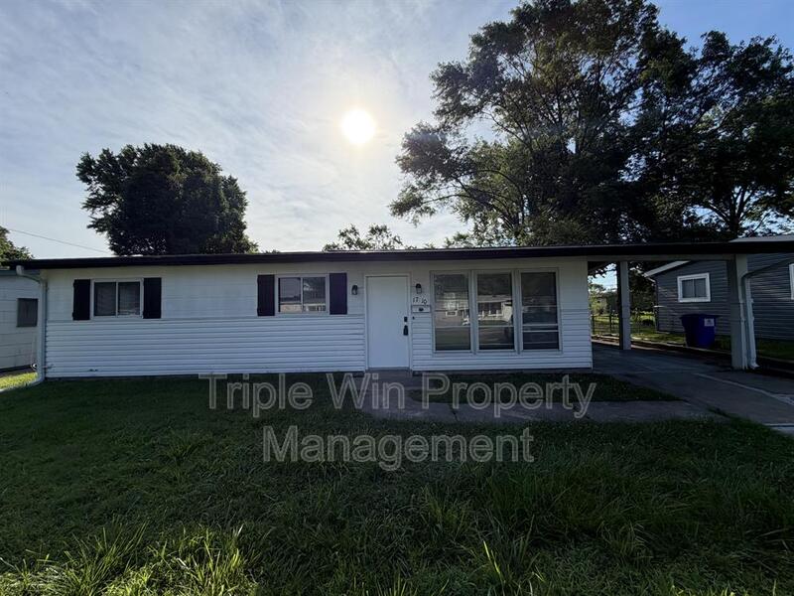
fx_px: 321
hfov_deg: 102.1
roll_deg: +0.3
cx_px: 397
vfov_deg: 85.7
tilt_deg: +3.4
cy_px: 298
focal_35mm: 14
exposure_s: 1/1033
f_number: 2.2
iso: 25
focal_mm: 2.22
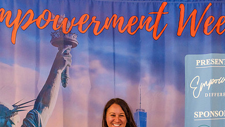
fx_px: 364
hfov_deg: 34.4
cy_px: 121
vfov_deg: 19.3
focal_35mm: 61
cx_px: 113
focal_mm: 23
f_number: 3.8
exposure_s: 1/60
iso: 1000
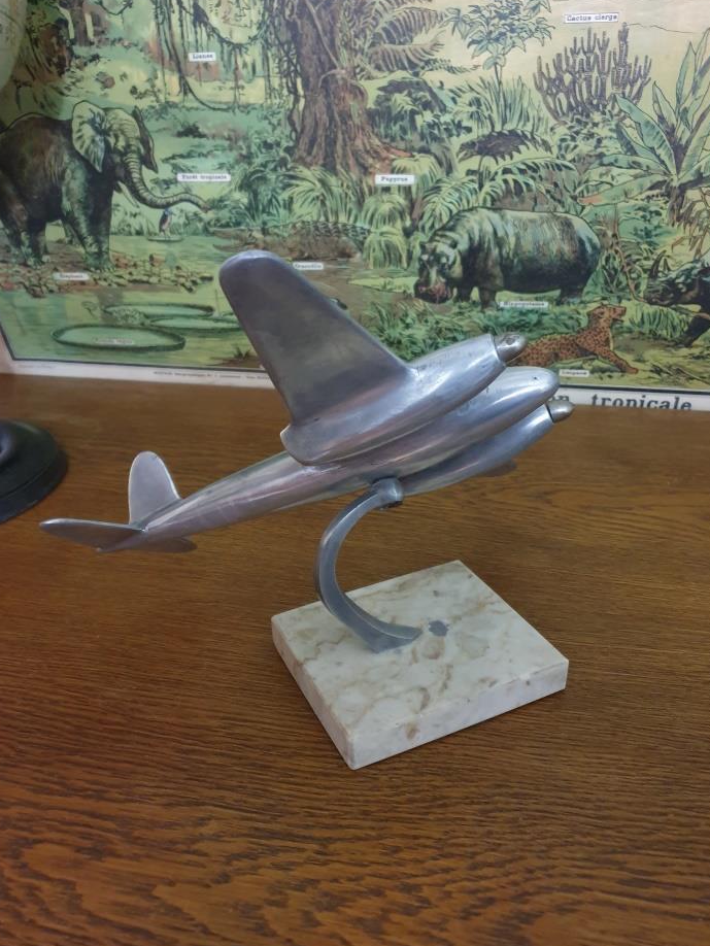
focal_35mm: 29
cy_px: 450
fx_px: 793
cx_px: 346
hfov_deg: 48.2
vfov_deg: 61.6
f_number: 1.5
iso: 400
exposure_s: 1/10
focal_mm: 4.3
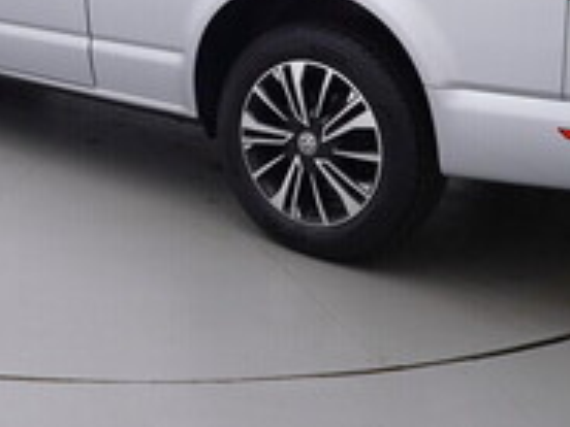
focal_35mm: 64
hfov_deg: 29.1
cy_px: 2
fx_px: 1061
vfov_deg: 22.0
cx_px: 76
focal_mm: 15
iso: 200
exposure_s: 1/80
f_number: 5
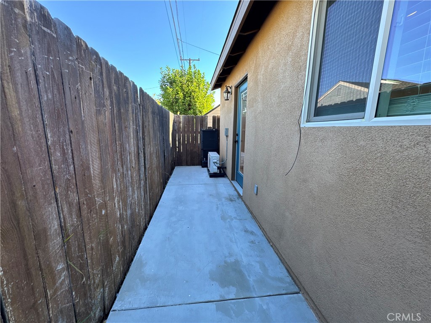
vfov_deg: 85.7
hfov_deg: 102.1
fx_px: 174
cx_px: 216
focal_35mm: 14
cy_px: 162
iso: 40
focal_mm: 2.22
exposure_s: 1/99
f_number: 2.2
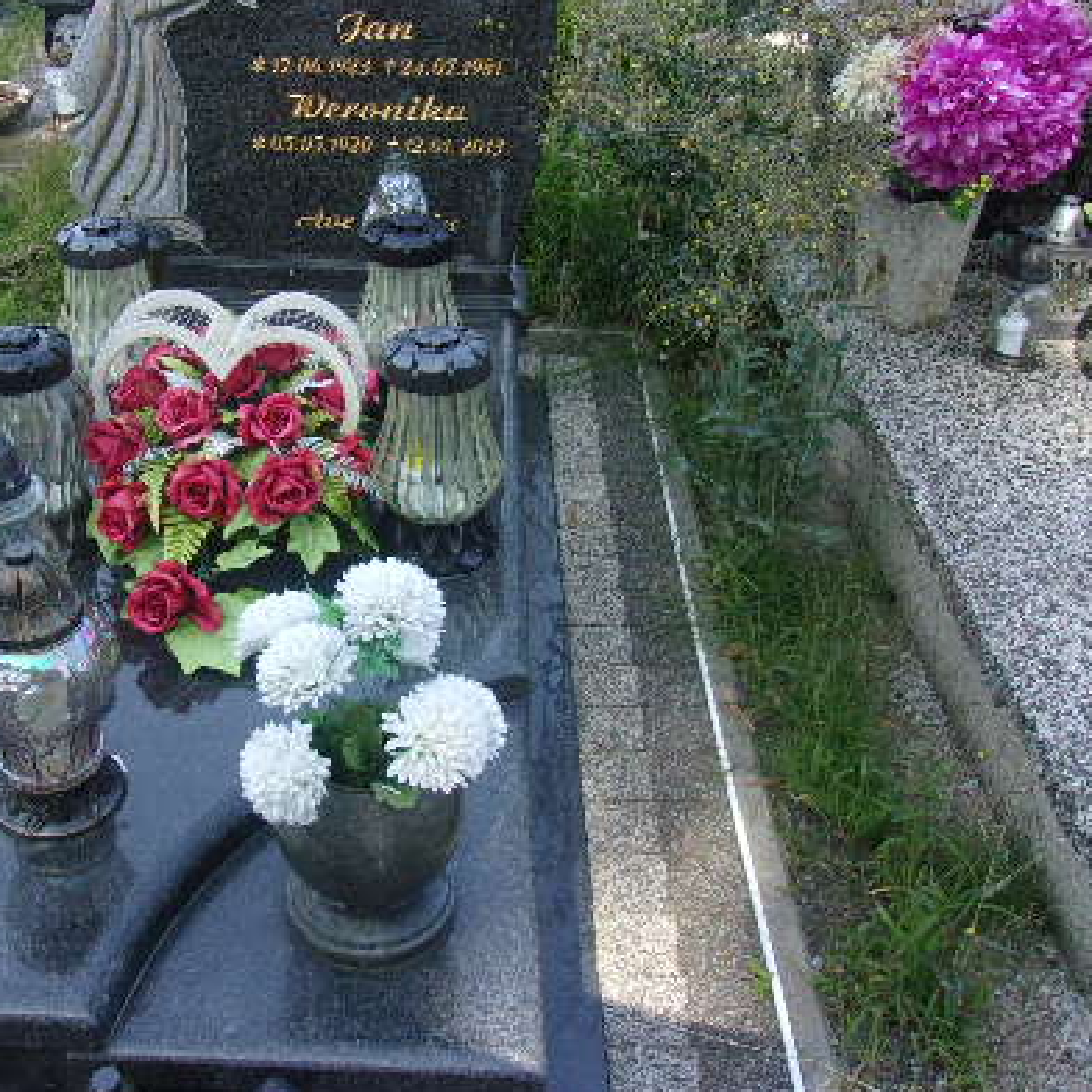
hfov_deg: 42.2
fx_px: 1392
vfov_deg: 42.6
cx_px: 357
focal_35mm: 39
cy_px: 437
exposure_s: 1/200
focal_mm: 4.9
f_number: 3
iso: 80
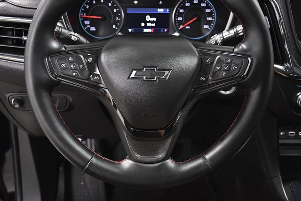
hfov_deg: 48.4
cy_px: 100
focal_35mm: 40
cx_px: 150
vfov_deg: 33.4
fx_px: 334
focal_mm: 27
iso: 2500
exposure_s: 1/100
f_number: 4.5
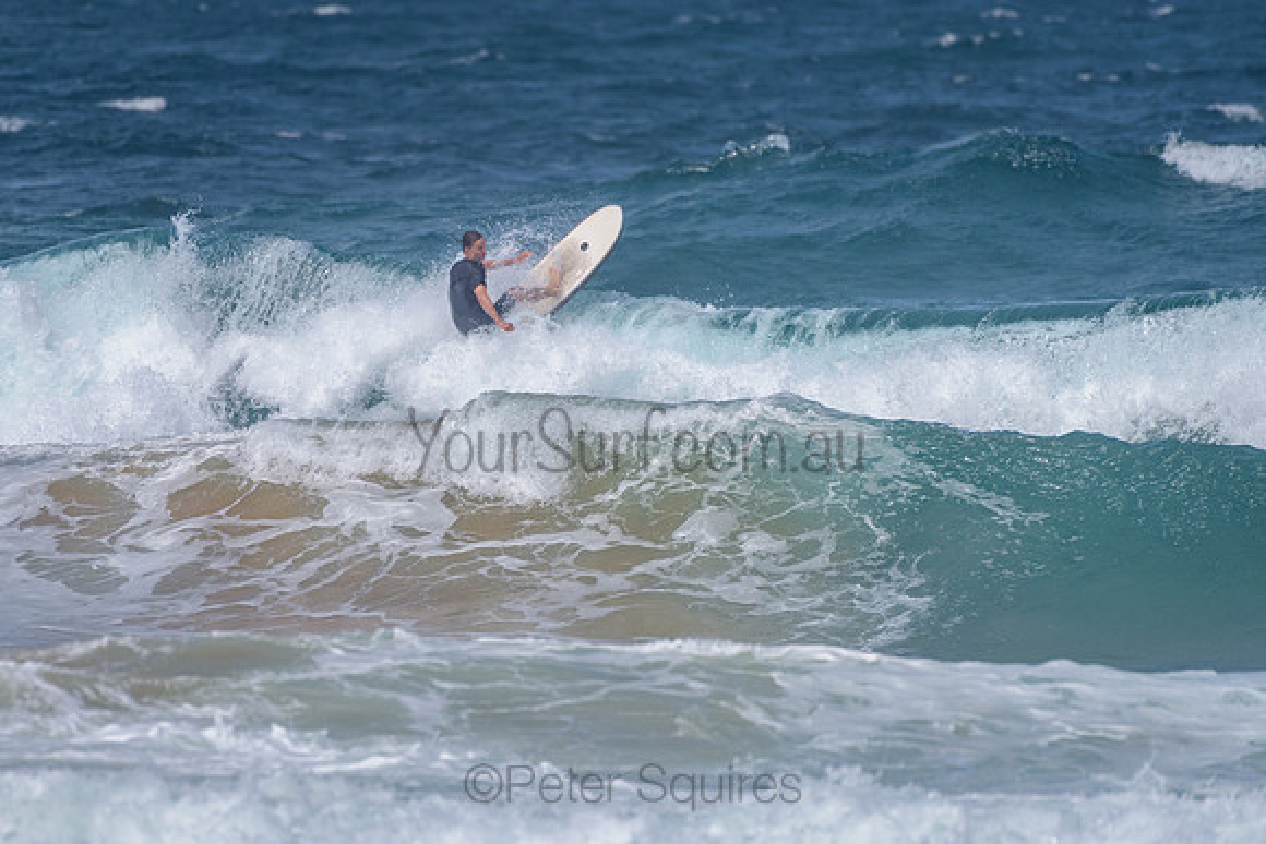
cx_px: 518
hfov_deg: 3.4
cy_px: 361
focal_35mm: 613
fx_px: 21573
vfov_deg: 2.2
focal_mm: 500
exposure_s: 1/2000
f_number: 5.6
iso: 100
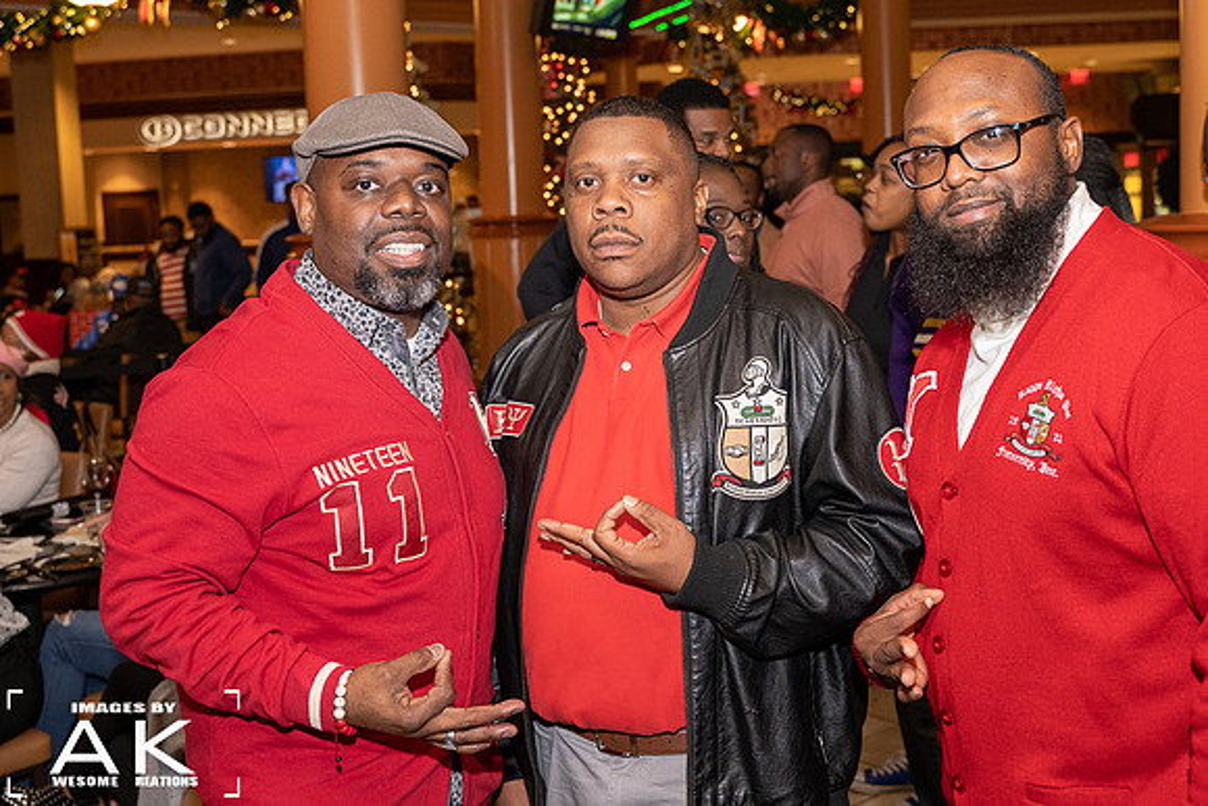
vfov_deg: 31.9
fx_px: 1410
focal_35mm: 42
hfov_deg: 46.4
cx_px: 604
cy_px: 403
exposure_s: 1/100
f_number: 3.5
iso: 1600
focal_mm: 28
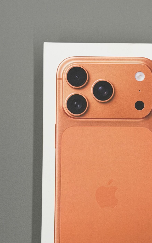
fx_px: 610
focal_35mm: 92
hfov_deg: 14.0
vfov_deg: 22.5
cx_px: 155
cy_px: 161
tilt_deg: -86.2
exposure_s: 1/121
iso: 80
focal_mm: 6.76
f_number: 1.78
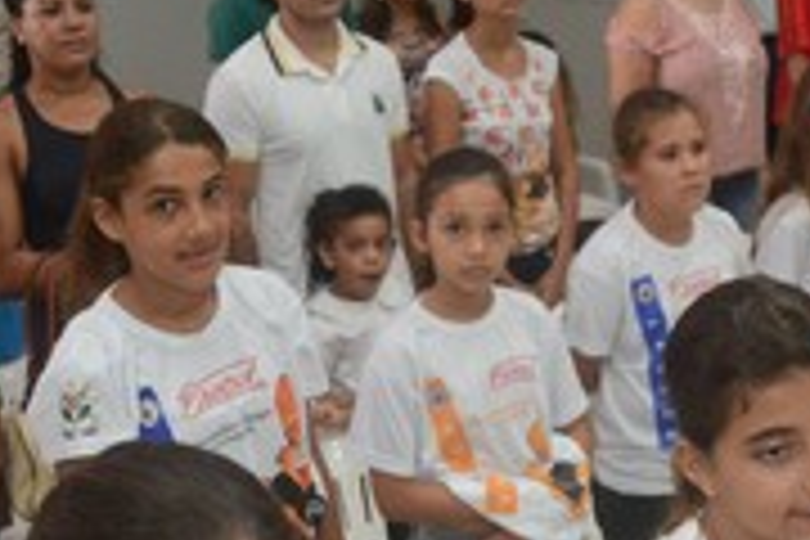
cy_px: 369
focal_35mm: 75
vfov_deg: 18.1
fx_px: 1687
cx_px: 594
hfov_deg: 26.7
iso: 1600
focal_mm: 20
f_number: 3.5
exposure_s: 1/100
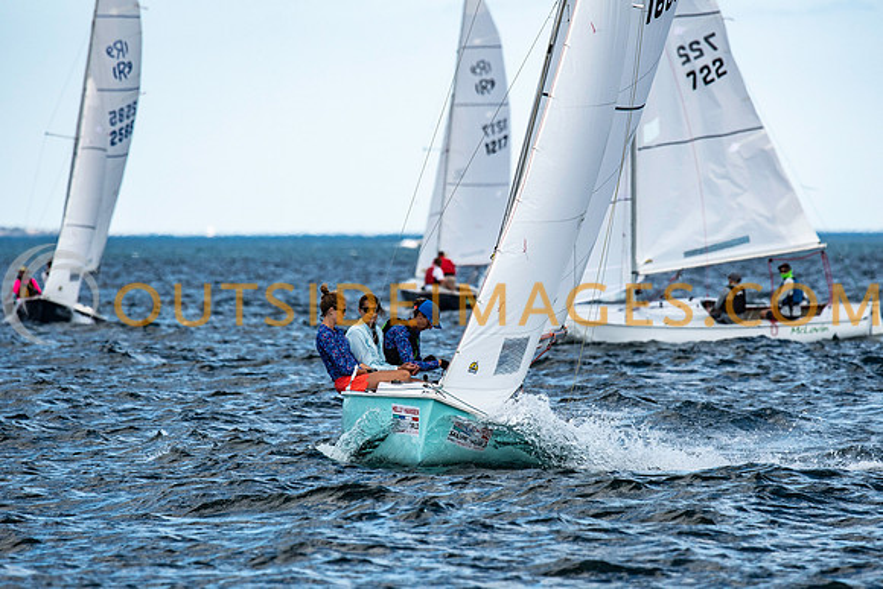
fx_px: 11689
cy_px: 312
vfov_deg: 2.9
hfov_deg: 4.3
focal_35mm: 476
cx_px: 467
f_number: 5
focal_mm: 300
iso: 500
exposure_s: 1/4000
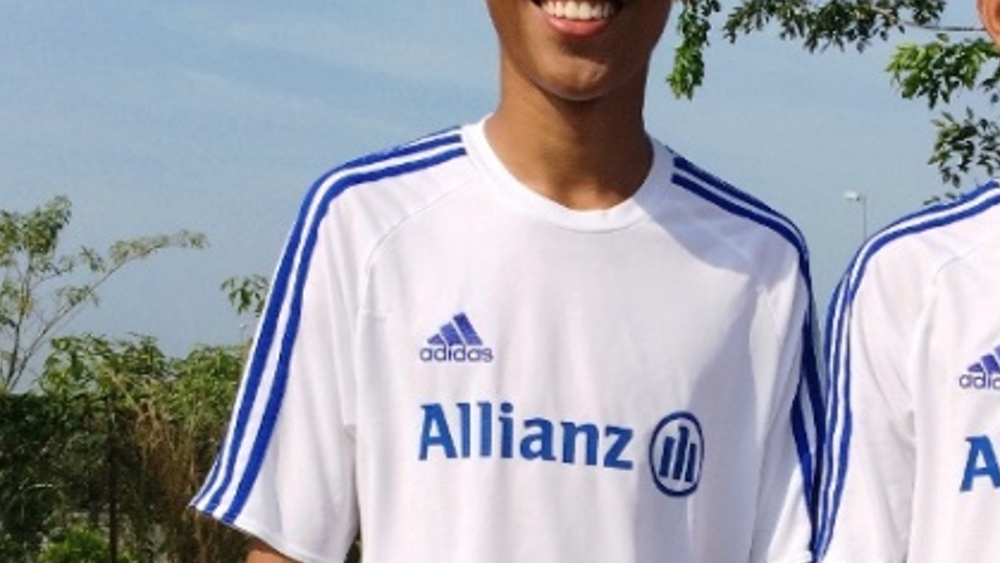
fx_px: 1910
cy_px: 743
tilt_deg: -7.6
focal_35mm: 72
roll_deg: +0.5
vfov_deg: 15.9
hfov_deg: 28.9
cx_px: 749
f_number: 2.2
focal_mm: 4.15
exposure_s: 1/3165
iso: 32
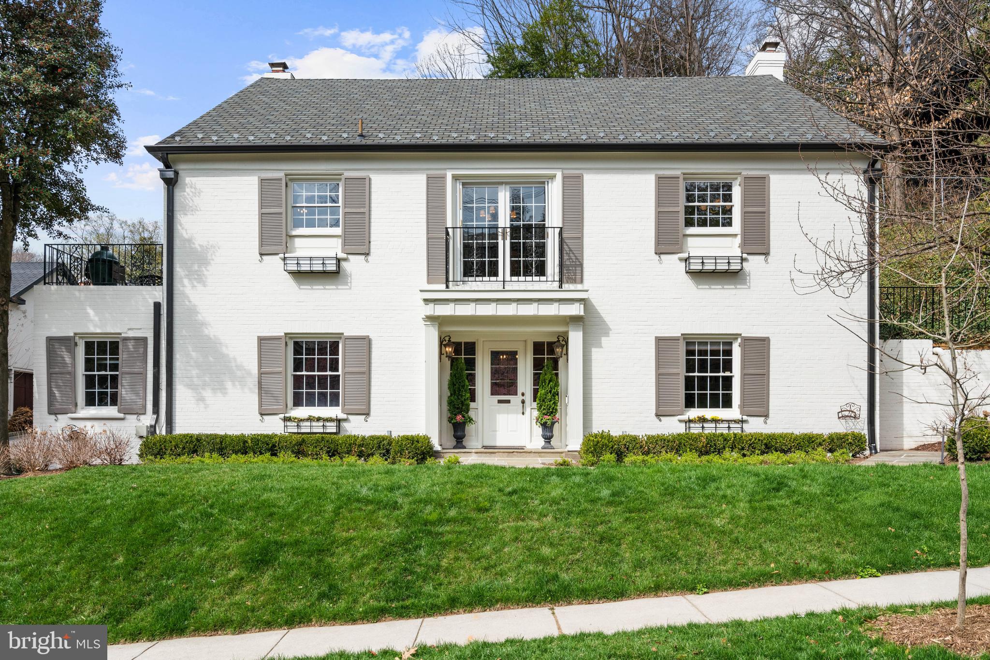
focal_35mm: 26
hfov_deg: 69.4
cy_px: 330
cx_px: 495
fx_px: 715
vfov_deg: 49.6
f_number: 8
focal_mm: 26
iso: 800
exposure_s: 1/1250
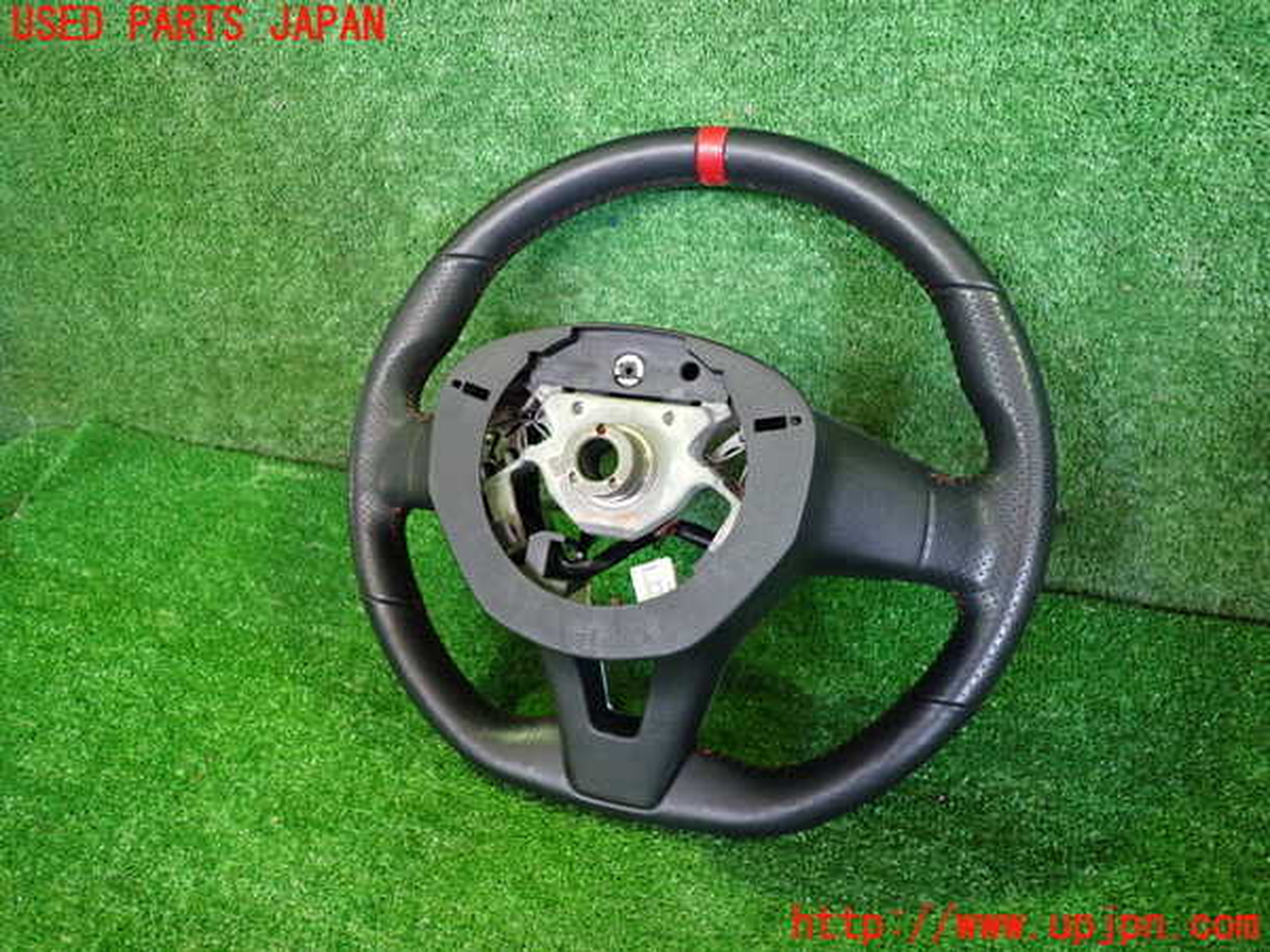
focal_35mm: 25
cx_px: 635
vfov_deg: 54.9
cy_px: 476
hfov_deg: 69.4
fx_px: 917
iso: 640
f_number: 2
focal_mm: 4.5
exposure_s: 1/30
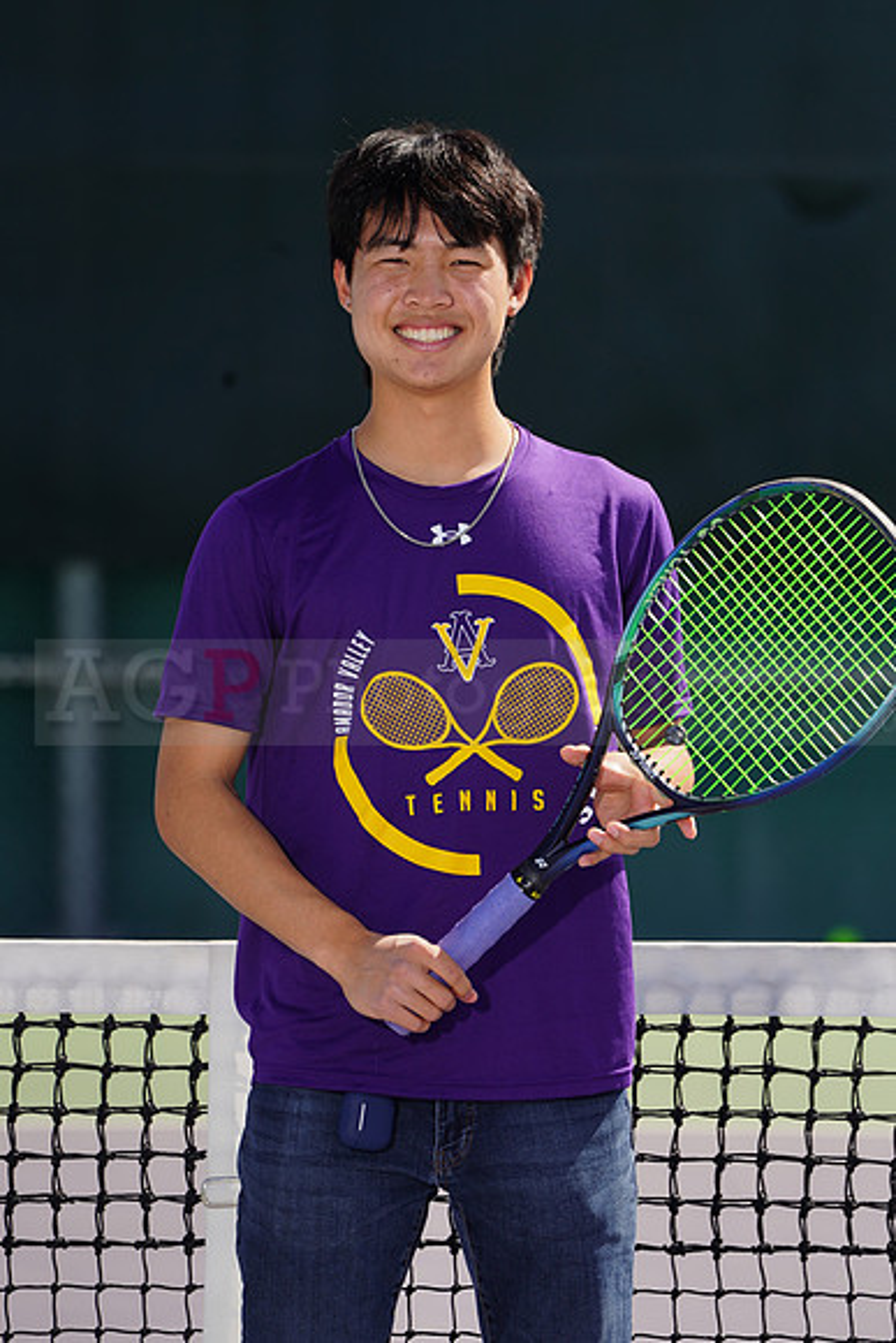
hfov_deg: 3.5
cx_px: 448
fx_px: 14699
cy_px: 672
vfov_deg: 5.2
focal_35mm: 394
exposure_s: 1/250
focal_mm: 394
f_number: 9
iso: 100
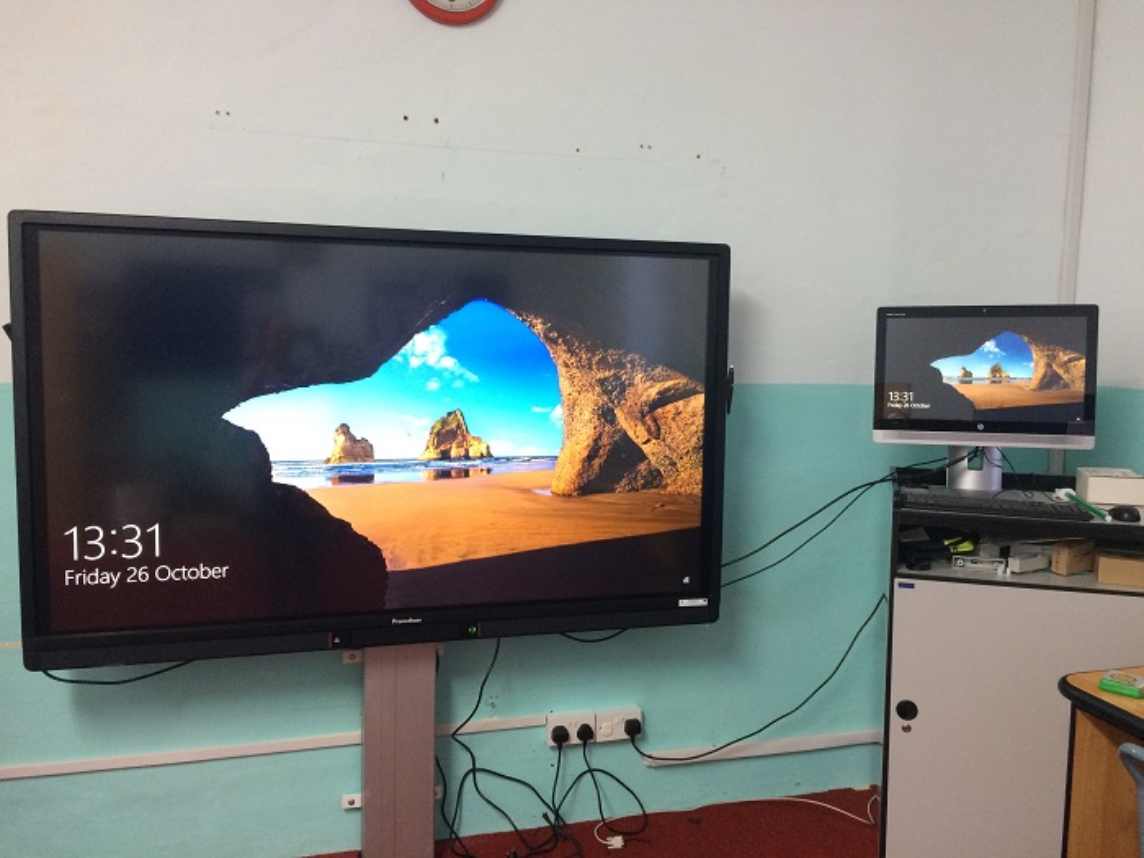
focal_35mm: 29
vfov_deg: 48.2
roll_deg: -1.8
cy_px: 429
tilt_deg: -5.3
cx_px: 572
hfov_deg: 61.7
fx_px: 958
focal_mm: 4.15
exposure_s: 1/33
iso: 200
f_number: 2.2
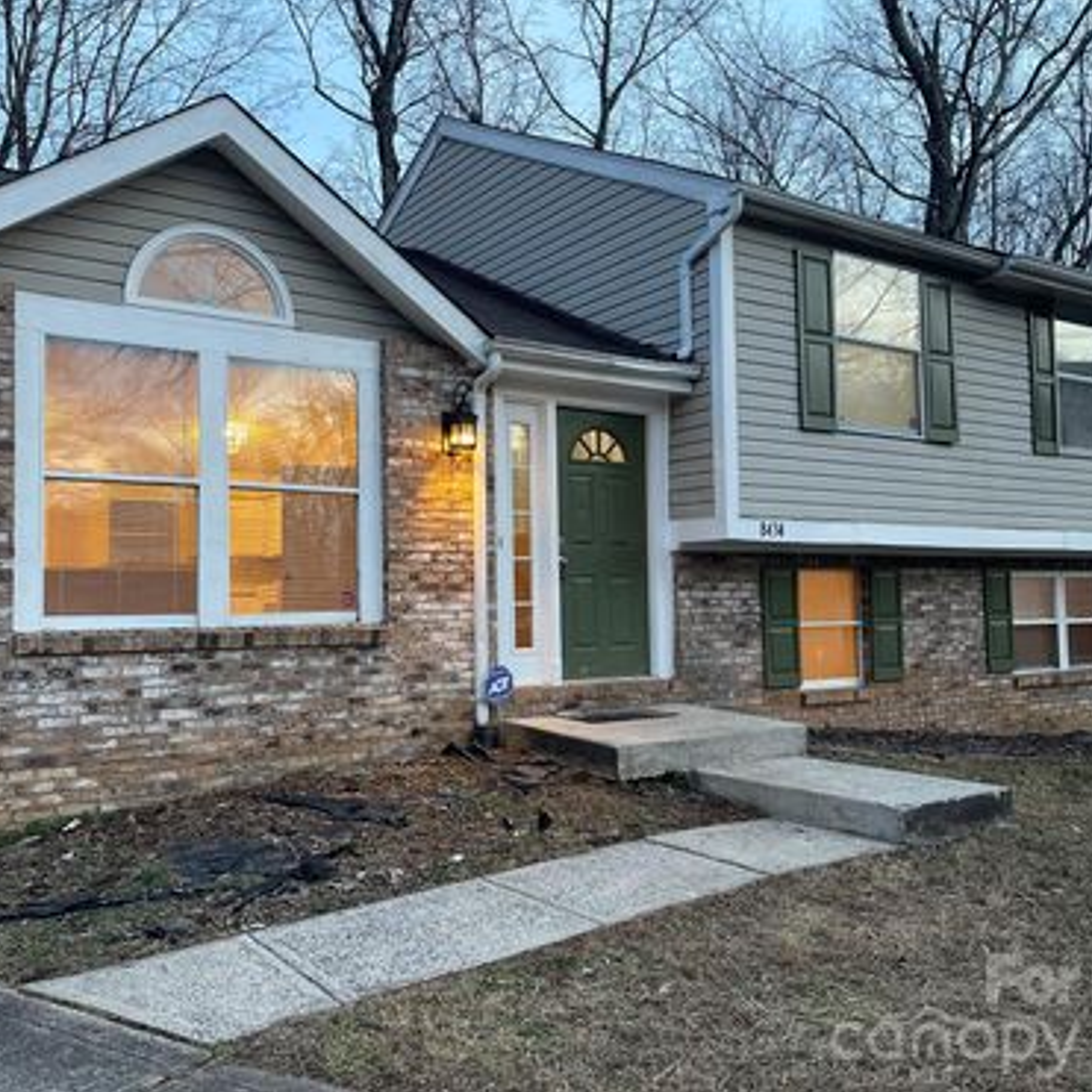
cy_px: 543
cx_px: 527
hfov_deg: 52.5
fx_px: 1106
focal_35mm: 31
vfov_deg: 52.5
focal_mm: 5.1
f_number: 1.6
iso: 250
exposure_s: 1/60
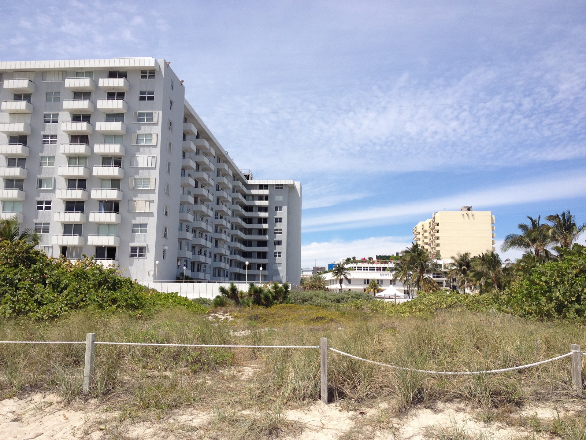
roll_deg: -1.0
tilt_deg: +6.2
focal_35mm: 35
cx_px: 293
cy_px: 220
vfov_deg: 40.7
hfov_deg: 52.6
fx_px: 593
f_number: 2.4
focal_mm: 4.28
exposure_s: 1/2304
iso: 50
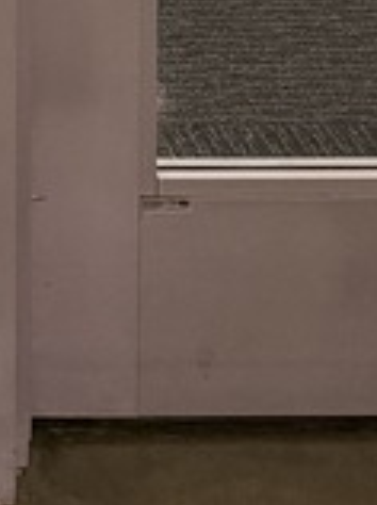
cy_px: -1077
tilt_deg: -0.6
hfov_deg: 8.6
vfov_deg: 9.5
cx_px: -530
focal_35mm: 156
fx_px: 2271
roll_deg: +0.3
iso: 320
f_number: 1.78
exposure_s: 1/120
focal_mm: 6.76
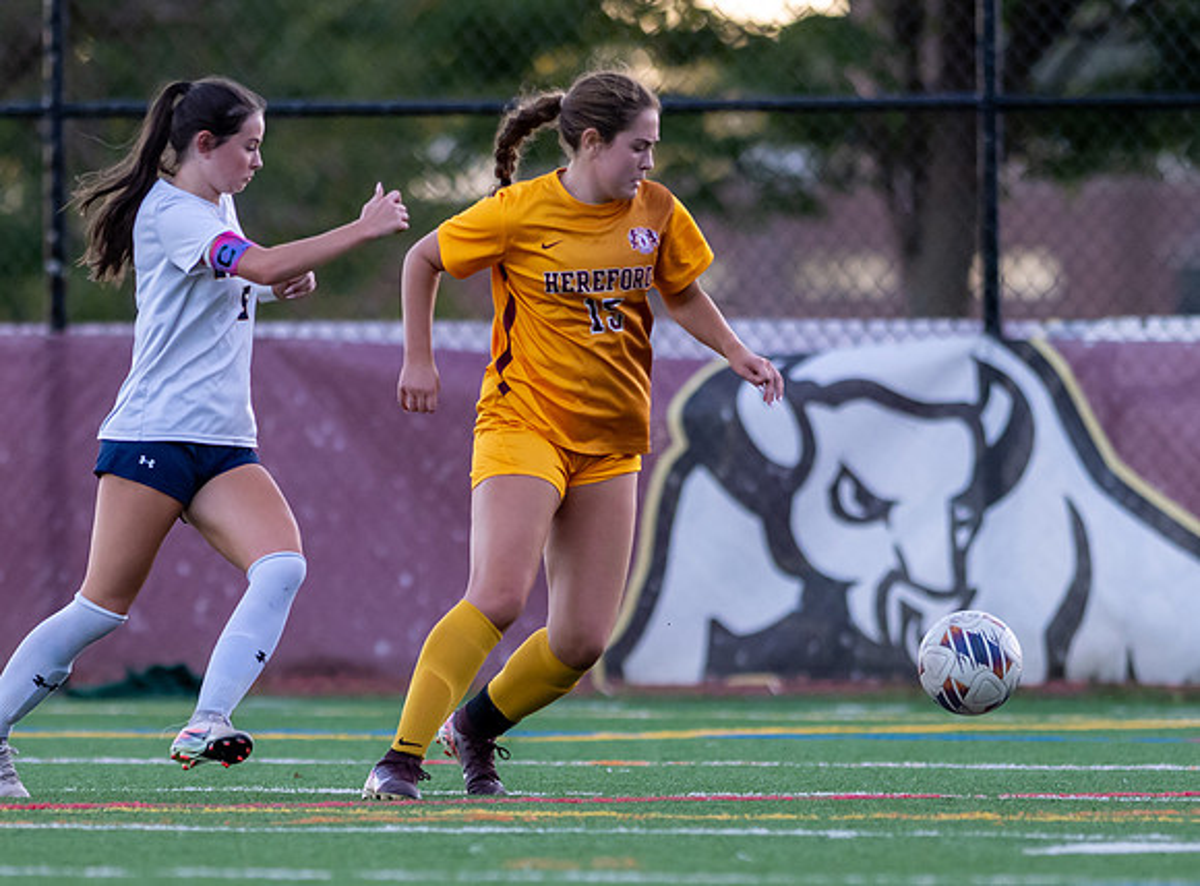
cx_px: 436
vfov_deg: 2.2
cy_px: 667
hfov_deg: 2.9
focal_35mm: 677
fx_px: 23329
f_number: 2.8
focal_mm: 300
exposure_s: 1/1600
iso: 1400
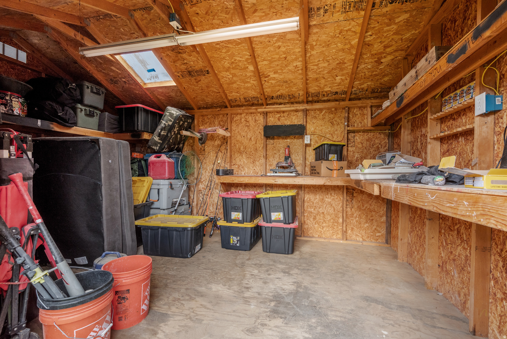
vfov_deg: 75.5
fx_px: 218
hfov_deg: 98.5
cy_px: 170
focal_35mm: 16
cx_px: 254
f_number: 8
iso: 800
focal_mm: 15.5
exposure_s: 1/50
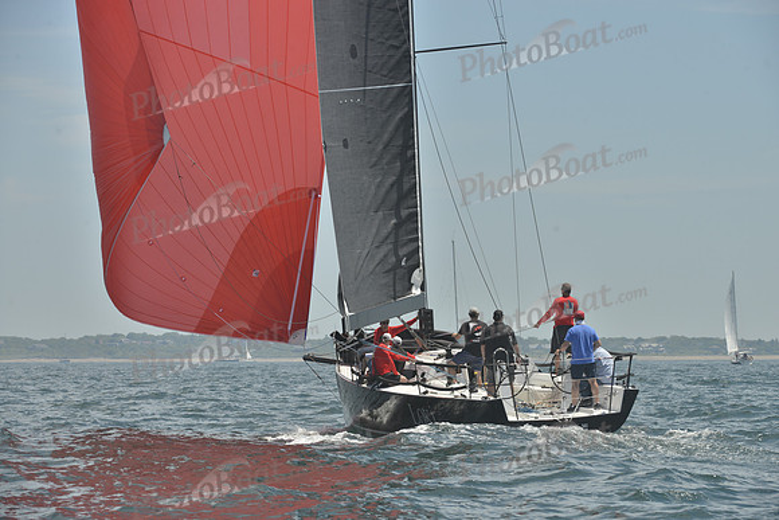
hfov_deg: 10.3
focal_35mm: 200
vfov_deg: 6.9
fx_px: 4329
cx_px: 390
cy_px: 260
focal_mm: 200
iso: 280
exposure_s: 1/800
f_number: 9
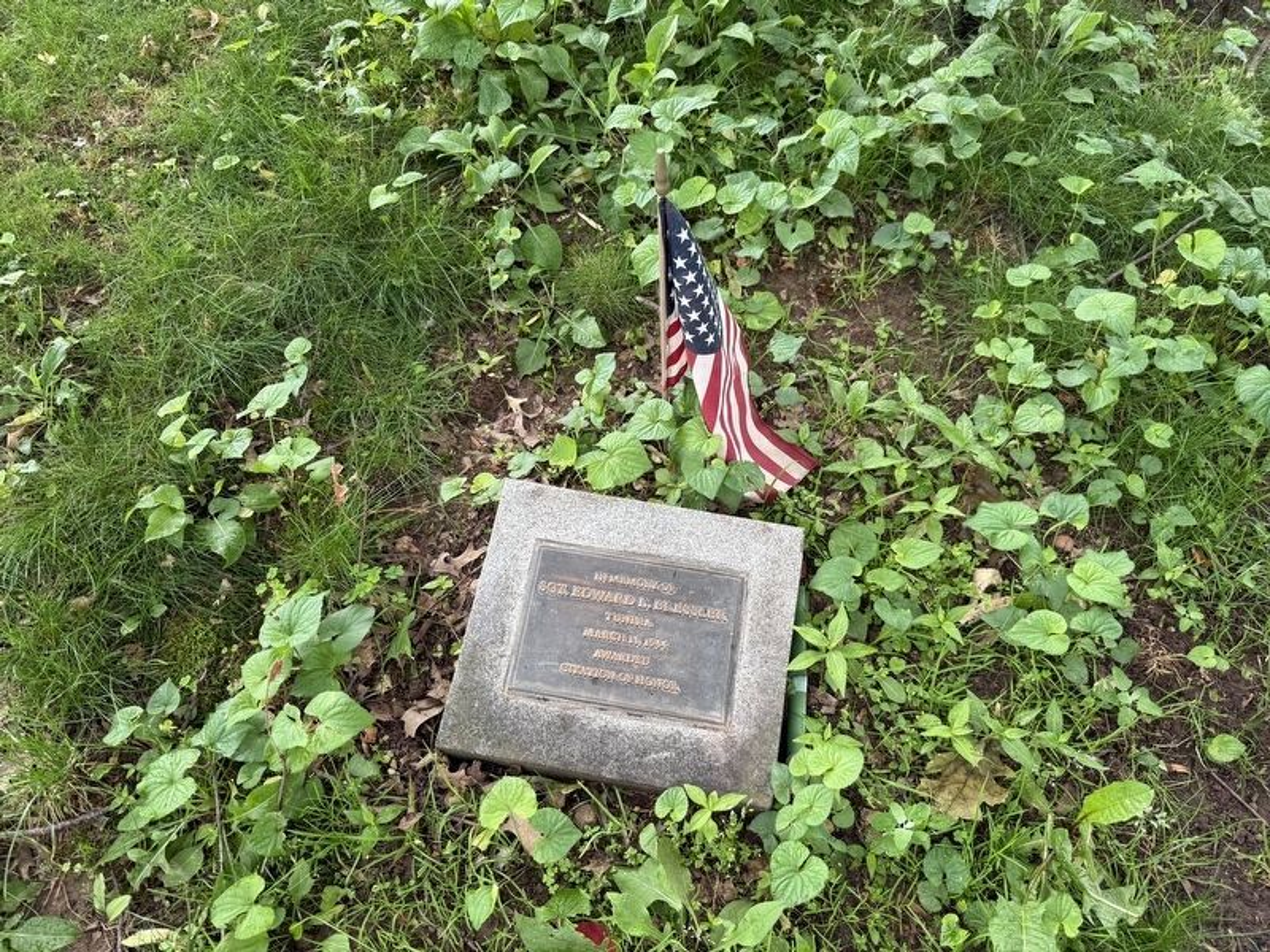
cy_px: 476
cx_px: 635
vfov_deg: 56.8
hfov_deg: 71.6
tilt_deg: -63.5
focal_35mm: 24
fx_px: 881
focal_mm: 6.76
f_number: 1.78
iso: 100
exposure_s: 1/121
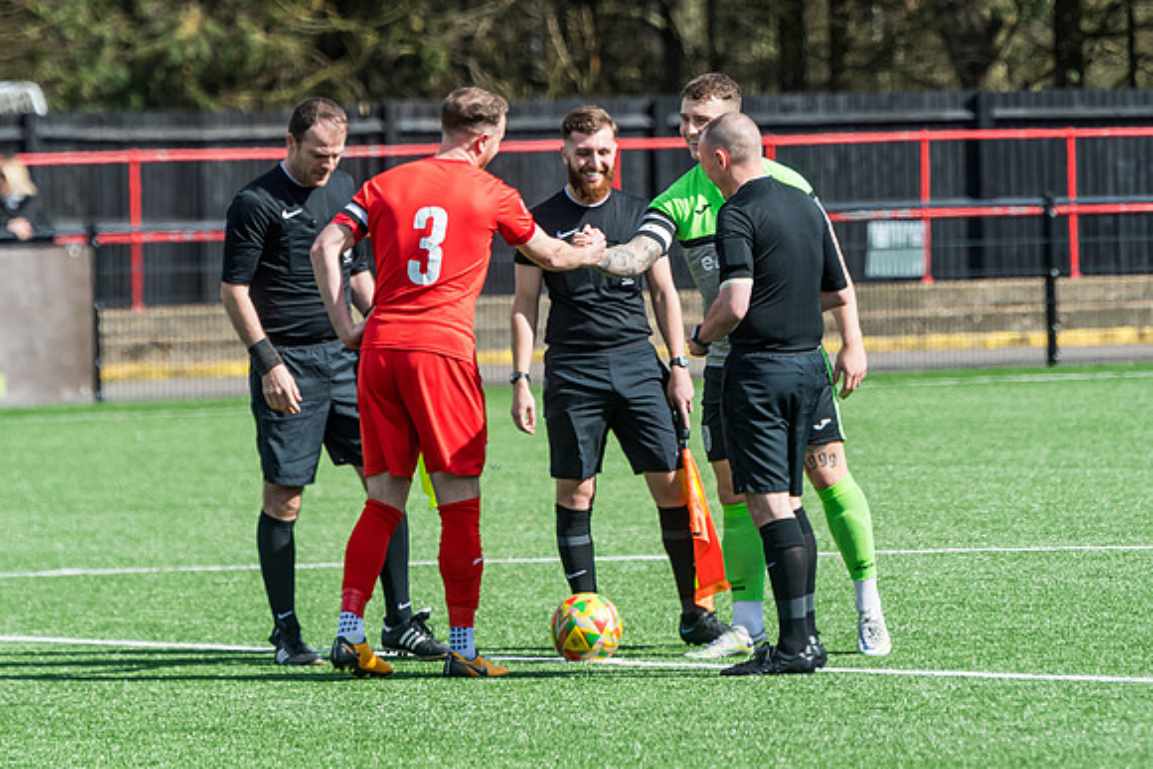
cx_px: 576
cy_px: 384
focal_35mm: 360
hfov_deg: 5.7
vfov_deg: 3.8
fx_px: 11532
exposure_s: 1/2000
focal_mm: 240
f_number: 5
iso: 400
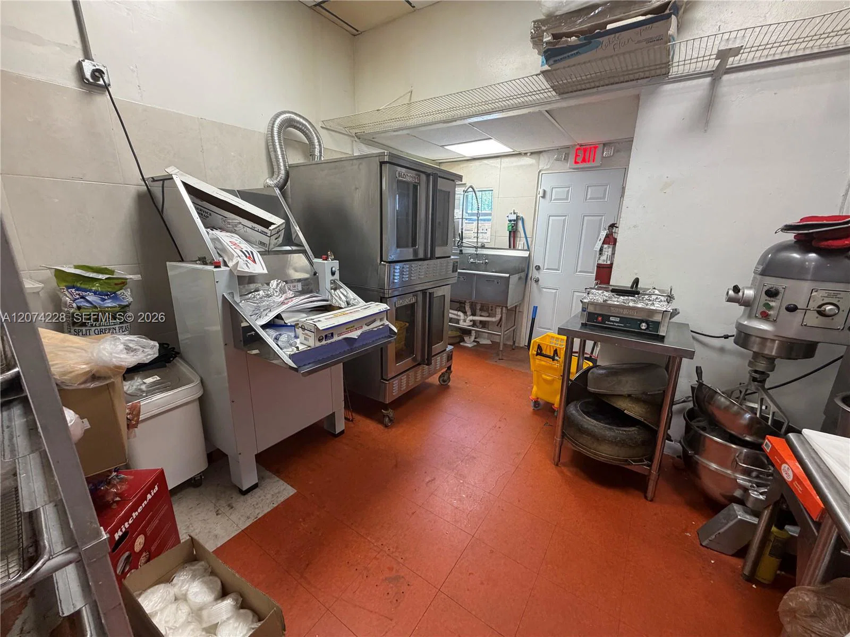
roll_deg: -0.5
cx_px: 425
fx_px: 344
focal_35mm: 14
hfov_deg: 102.1
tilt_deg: -14.0
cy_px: 318
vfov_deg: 85.7
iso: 320
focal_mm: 2.22
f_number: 2.2
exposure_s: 1/120
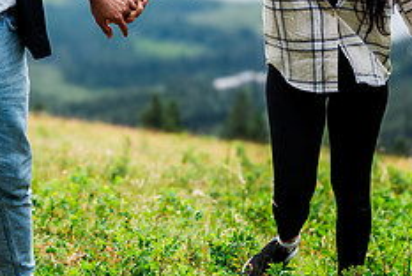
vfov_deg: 15.2
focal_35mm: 87
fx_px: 997
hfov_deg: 23.1
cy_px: -47
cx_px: 106
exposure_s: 1/8000
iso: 200
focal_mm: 35
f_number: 2
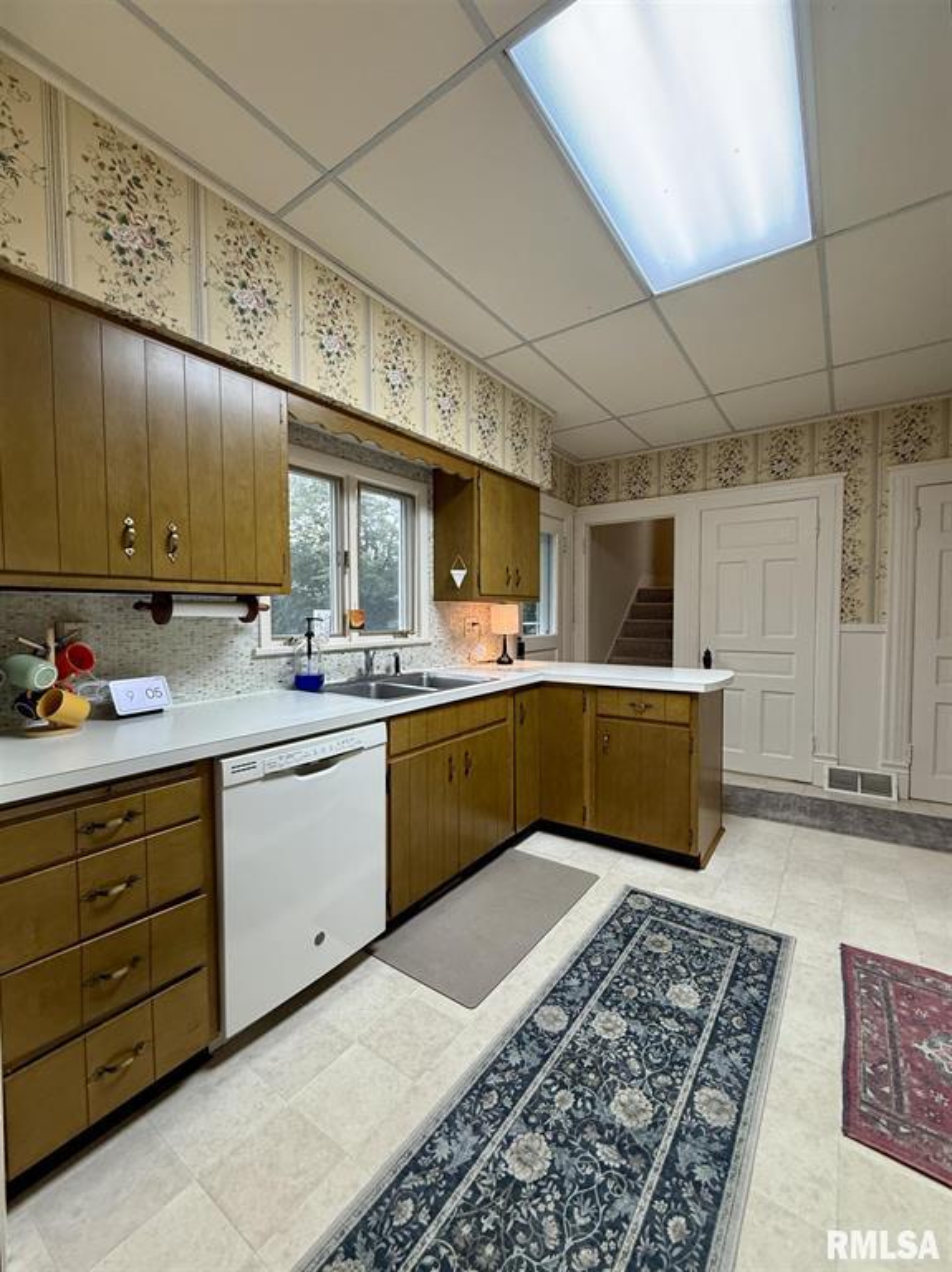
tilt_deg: -2.1
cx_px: 476
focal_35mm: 14
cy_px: 636
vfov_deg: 102.1
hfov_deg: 85.6
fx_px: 514
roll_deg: -2.3
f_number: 2.2
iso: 200
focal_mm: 2.22
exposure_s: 1/60
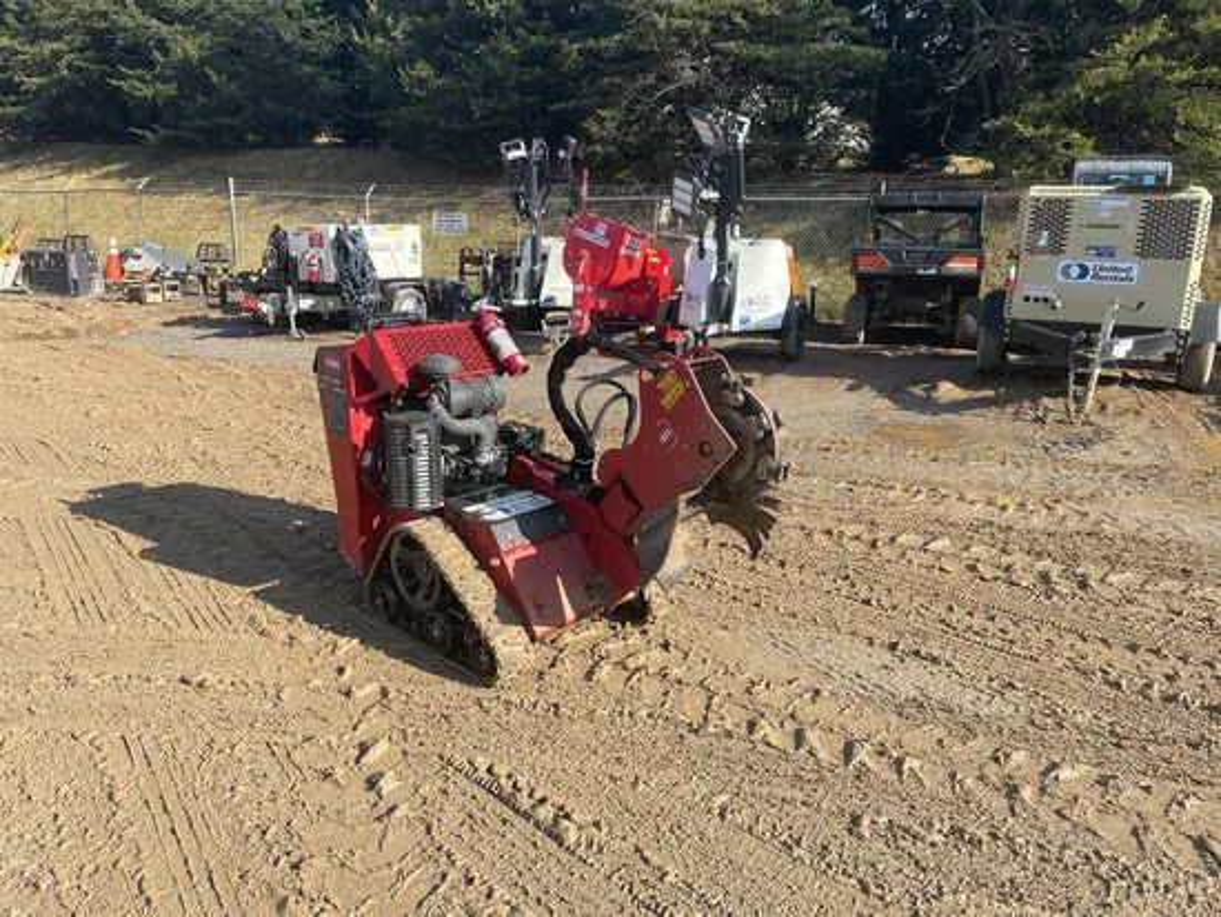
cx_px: 610
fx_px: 917
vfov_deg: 53.1
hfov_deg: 67.3
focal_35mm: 26
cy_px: 458
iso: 32
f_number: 1.6
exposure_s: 1/1667
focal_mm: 4.2
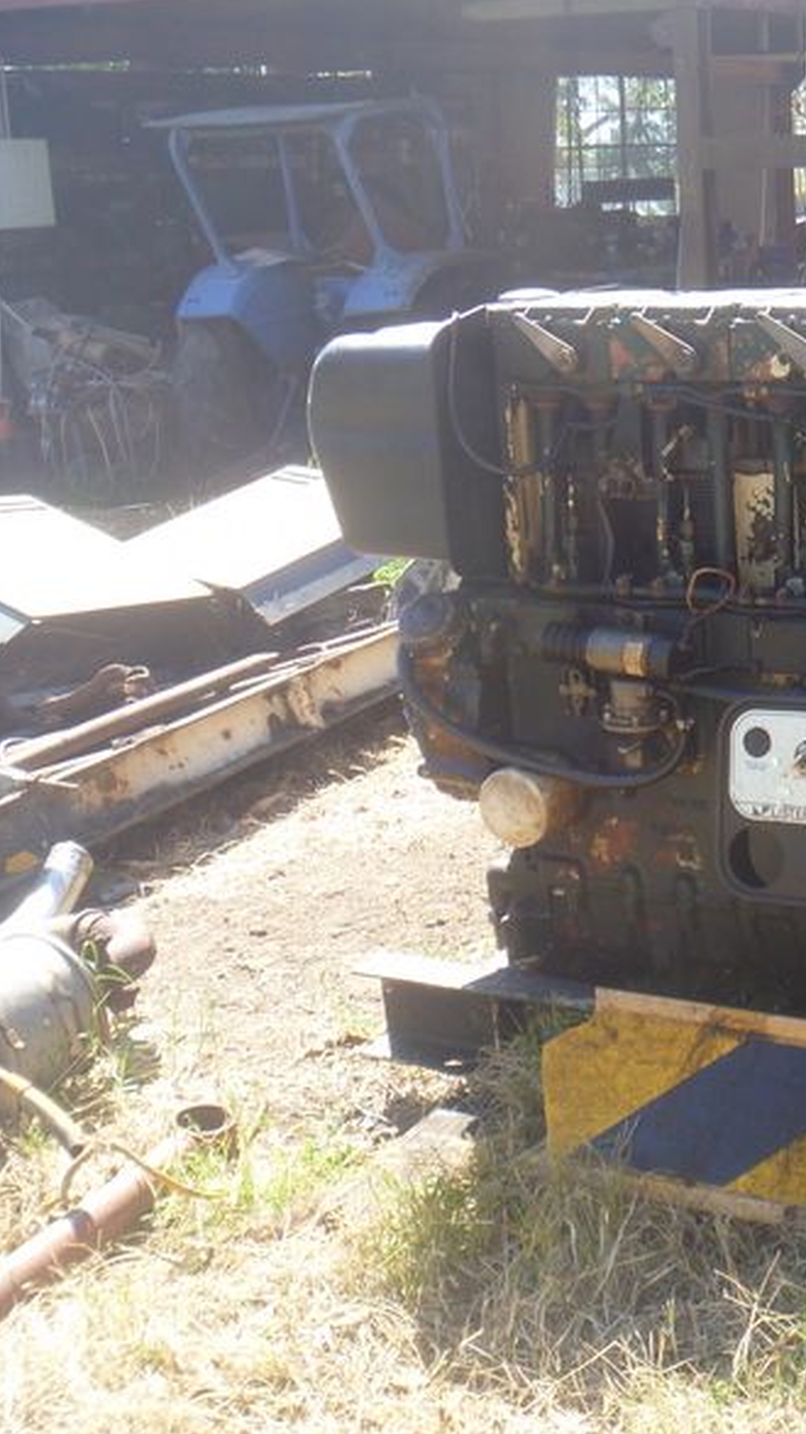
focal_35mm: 52
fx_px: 1977
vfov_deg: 39.9
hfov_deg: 21.6
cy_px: 726
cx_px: 931
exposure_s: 1/125
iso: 80
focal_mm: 6.3
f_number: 3.5
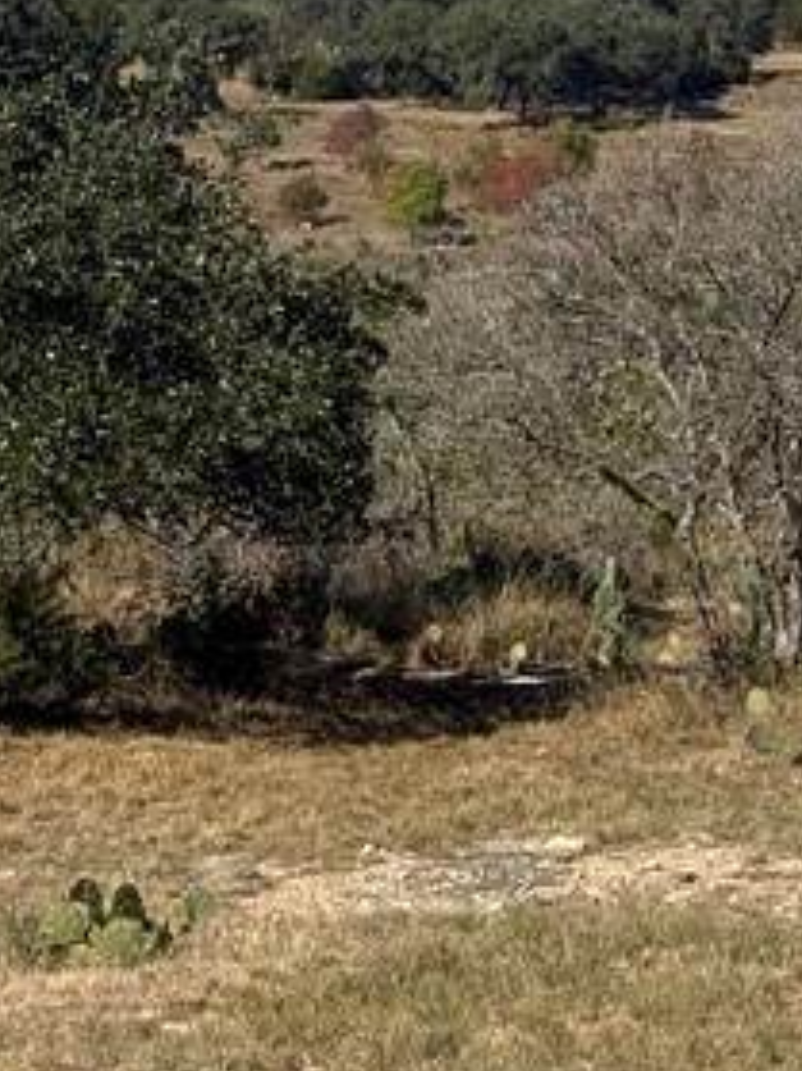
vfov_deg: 11.2
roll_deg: -0.1
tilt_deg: -5.2
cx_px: 633
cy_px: 261
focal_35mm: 176
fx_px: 5441
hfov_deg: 8.4
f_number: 1.78
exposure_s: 1/6024
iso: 64
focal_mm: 6.76
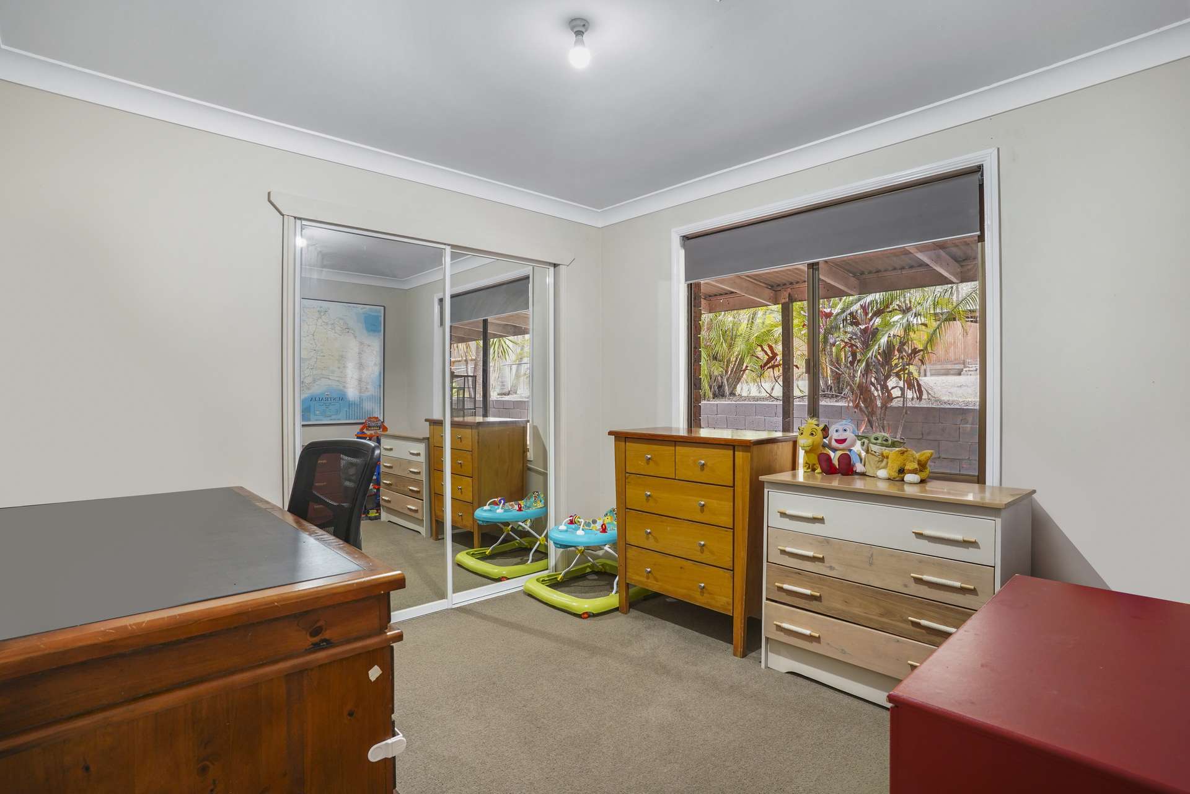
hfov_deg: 93.3
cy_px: 397
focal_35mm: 17
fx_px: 562
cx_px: 595
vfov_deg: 70.4
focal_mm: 17
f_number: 7.1
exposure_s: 1/4
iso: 800
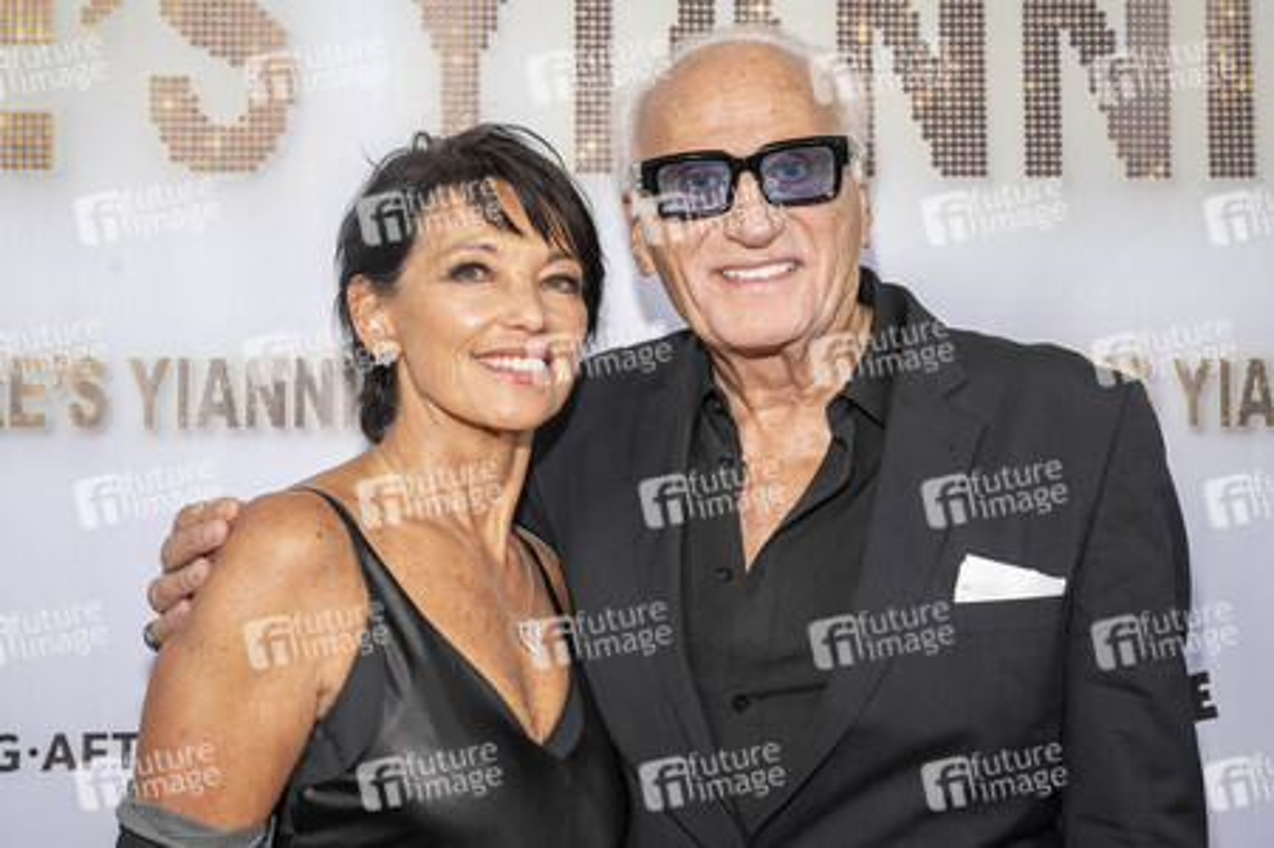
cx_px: 637
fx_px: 1803
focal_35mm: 51
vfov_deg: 26.4
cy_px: 424
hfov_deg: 38.9
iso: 640
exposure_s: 1/200
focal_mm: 51
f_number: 6.3
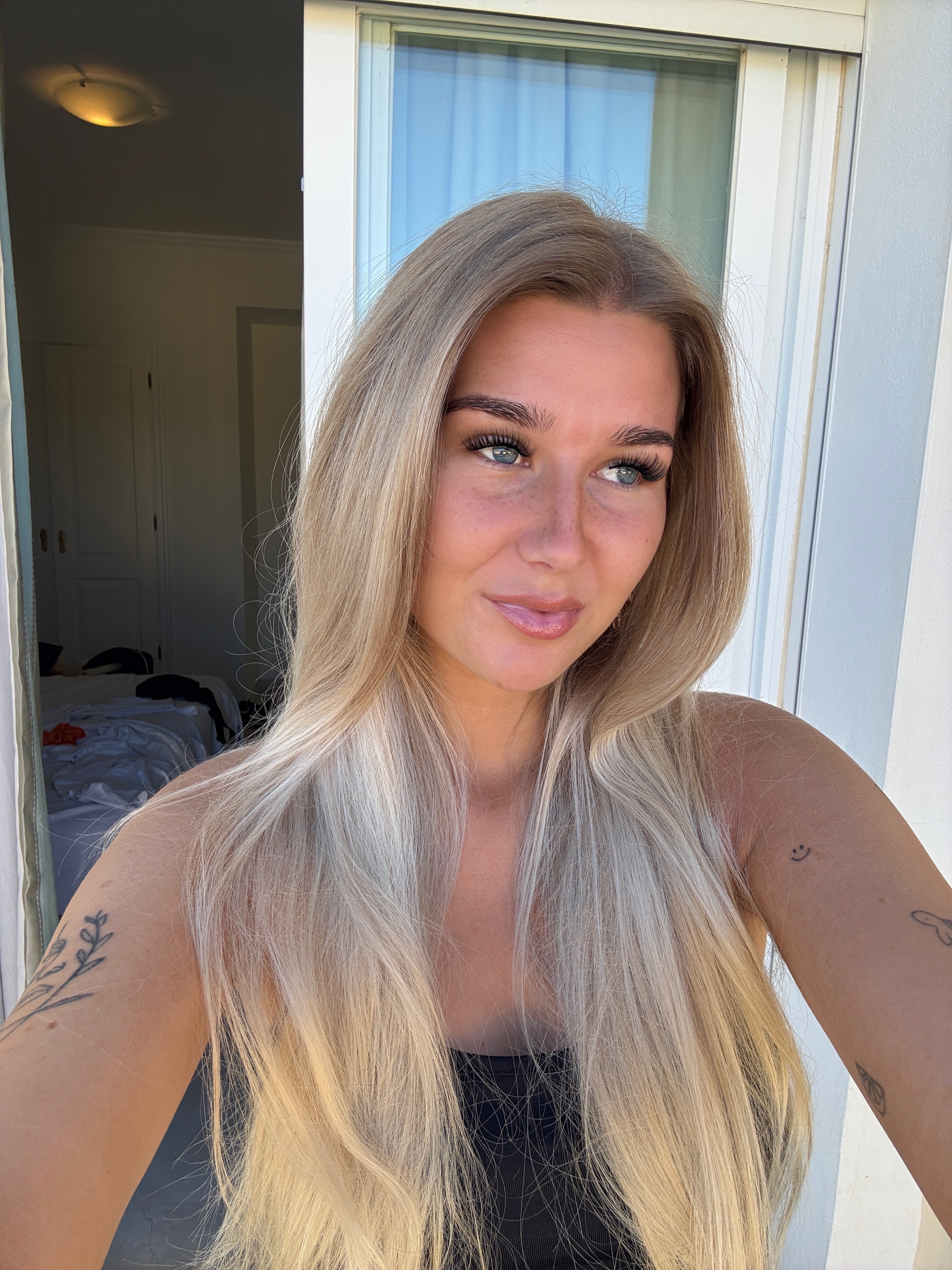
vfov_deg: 73.9
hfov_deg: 58.9
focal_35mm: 23
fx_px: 843
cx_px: 476
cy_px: 635
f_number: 1.9
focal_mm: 2.69
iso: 25
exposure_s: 1/206
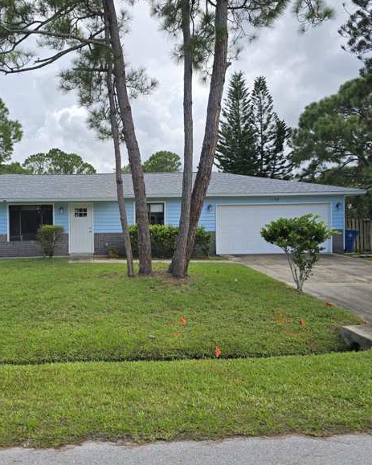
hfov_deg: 45.5
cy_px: 233
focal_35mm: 31
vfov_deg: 57.2
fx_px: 427
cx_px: 93
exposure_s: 1/389
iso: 12
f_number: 1.7
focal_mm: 6.3
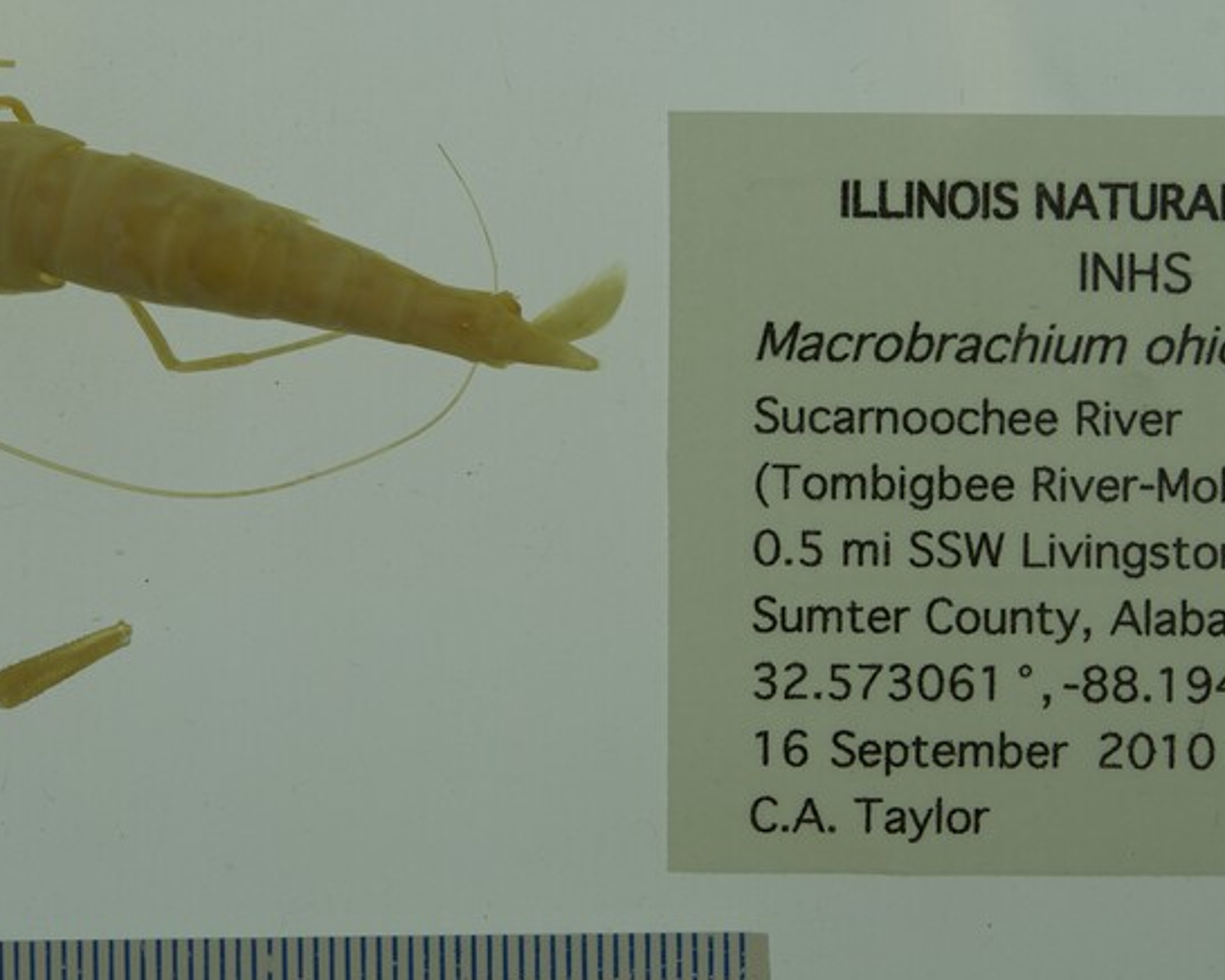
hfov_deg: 15.5
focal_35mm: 124
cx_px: 544
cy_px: 376
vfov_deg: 12.4
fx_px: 4496
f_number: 9
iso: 50
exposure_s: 1/125
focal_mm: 60
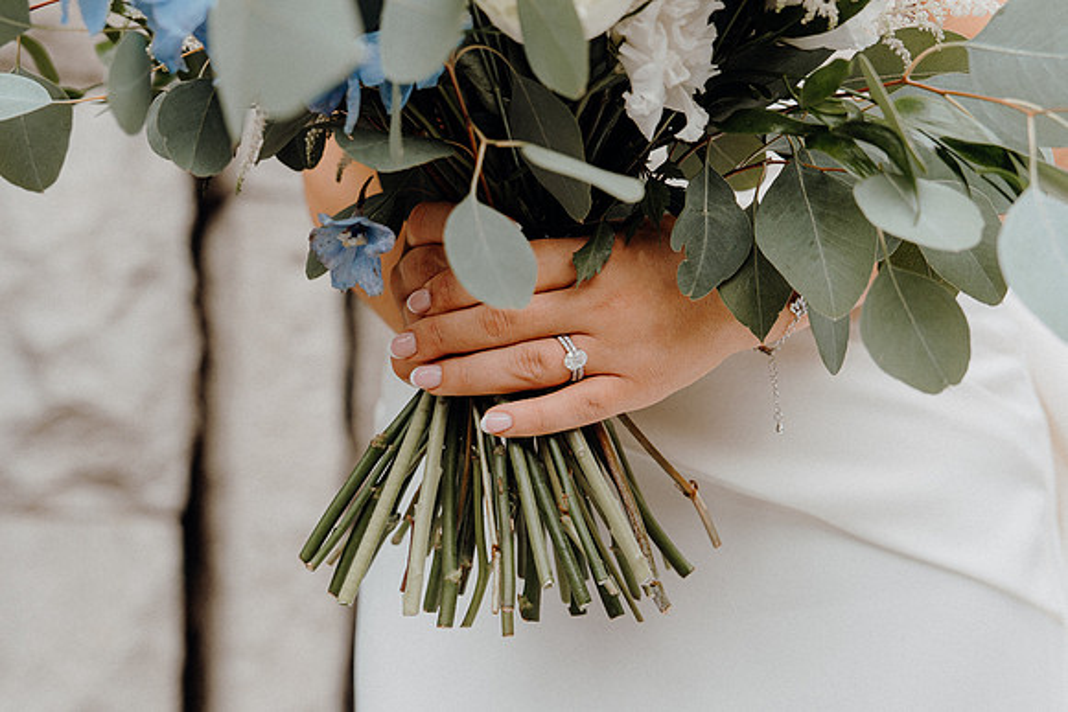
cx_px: 534
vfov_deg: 22.6
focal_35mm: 60
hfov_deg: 33.4
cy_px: 356
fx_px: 1780
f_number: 3.5
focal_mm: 40
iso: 200
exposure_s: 1/250
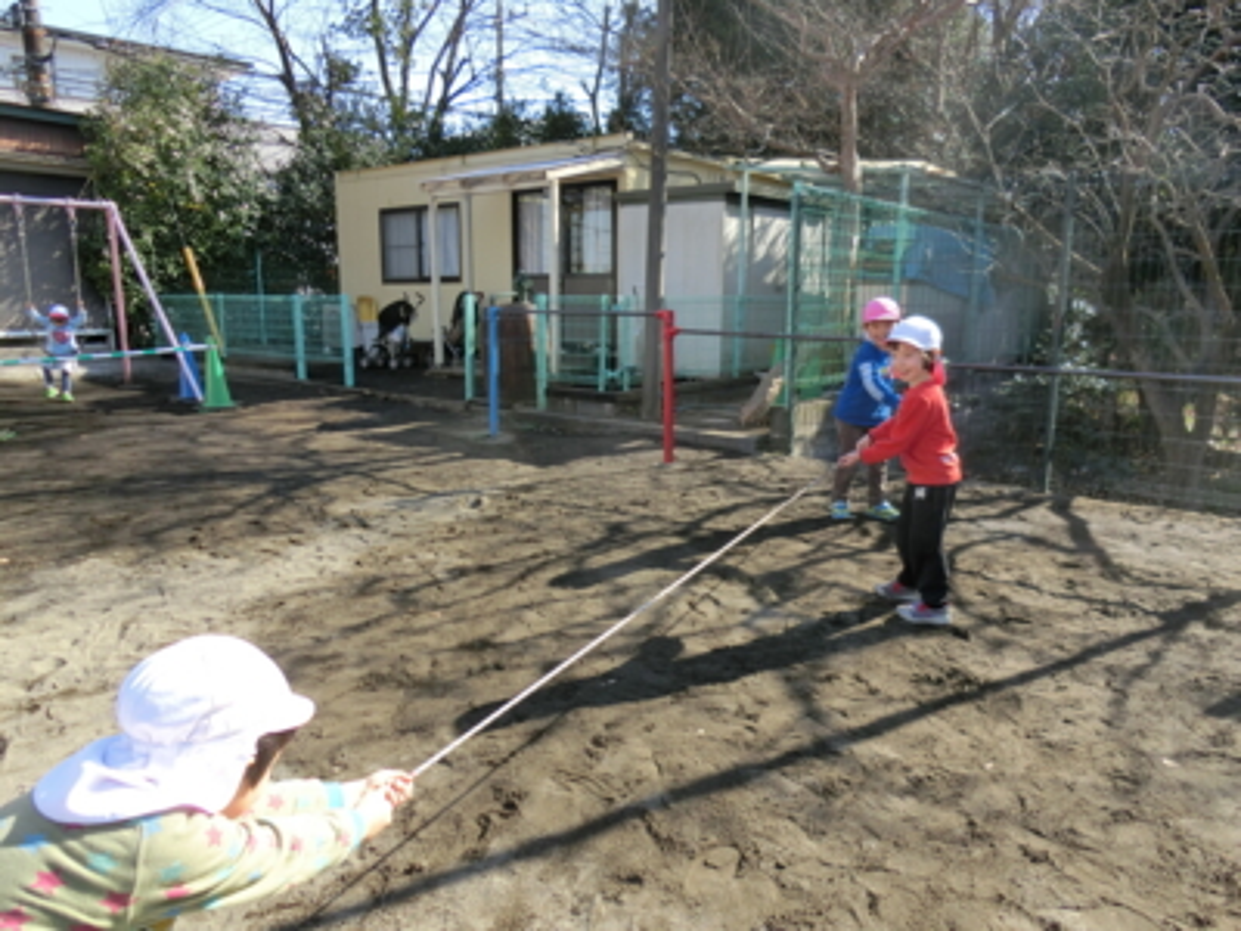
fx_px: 896
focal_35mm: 25
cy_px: 466
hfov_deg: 69.4
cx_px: 620
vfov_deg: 54.9
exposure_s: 1/250
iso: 80
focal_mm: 4.5
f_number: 3.5
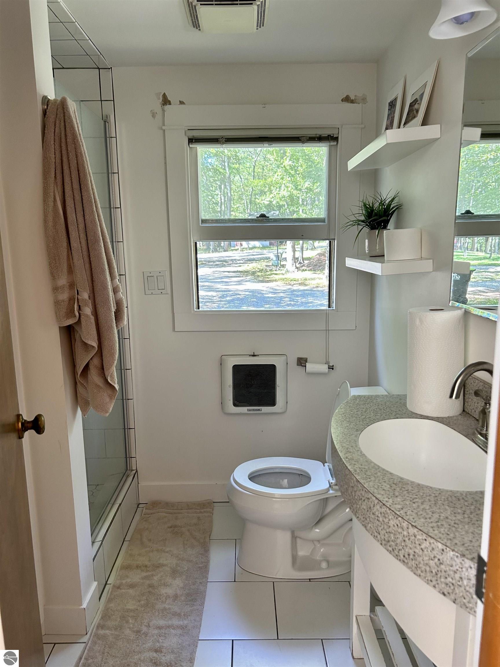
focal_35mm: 26
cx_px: 250
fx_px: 501
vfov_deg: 67.3
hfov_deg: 53.1
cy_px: 334
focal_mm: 5.7
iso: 125
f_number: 1.5
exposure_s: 1/89
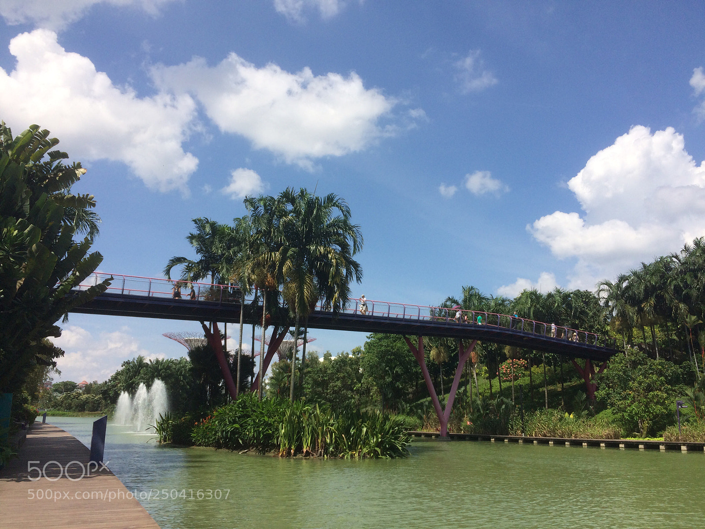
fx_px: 591
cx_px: 352
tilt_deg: +11.0
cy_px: 264
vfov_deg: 48.2
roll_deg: +0.5
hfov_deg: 61.7
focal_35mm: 29
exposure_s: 1/3165
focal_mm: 4.15
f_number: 2.2
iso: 32
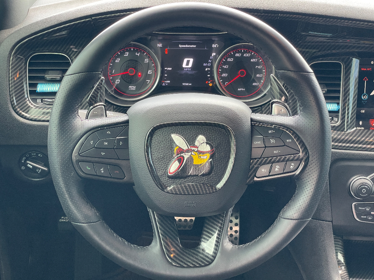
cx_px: 187
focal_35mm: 52
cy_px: 140
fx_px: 562
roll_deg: +0.2
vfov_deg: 28.0
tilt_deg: -28.3
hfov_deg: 36.8
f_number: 2
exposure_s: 1/85
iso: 200
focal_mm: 6
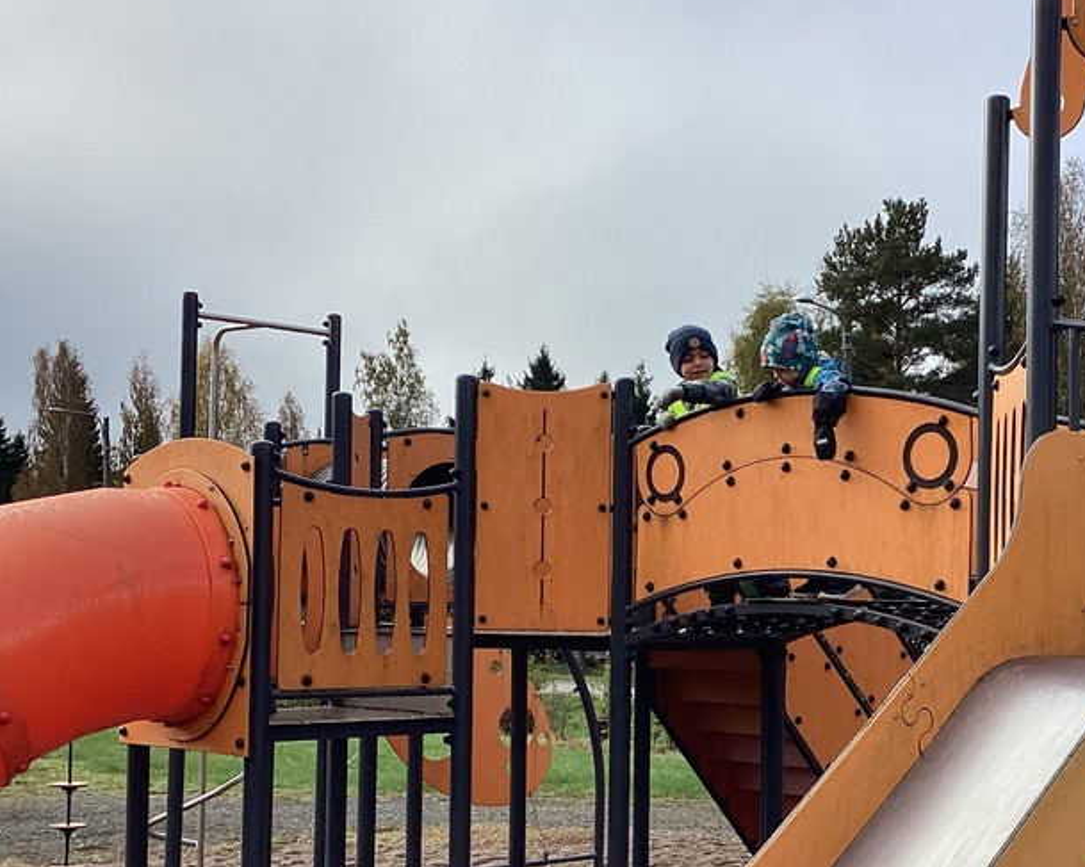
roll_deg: -0.8
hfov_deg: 35.0
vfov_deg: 28.5
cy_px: 541
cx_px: 721
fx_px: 1702
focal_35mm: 53
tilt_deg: +0.2
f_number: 2.4
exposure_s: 1/895
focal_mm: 3.3
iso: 25
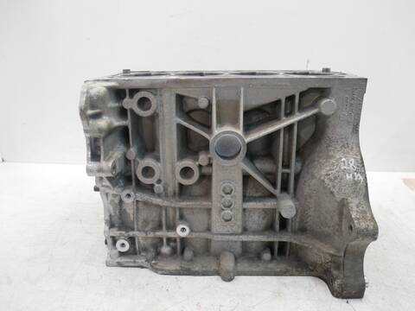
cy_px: 156
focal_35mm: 24
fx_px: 288
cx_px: 208
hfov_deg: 71.6
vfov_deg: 56.8
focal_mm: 12
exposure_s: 1/60
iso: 640
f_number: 3.5
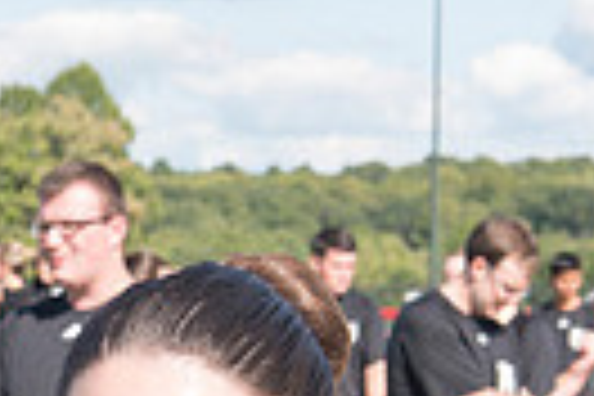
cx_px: 0
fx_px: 3613
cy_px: 713
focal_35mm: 219
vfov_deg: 6.1
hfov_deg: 9.3
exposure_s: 1/640
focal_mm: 50
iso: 400
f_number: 8
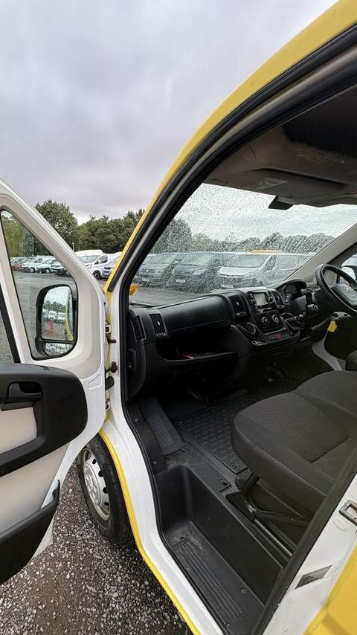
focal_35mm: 16
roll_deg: -1.3
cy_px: 328
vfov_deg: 99.3
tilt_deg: -6.6
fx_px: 269
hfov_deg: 64.6
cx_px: 109
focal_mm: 2.22
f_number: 2.2
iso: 40
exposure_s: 1/456
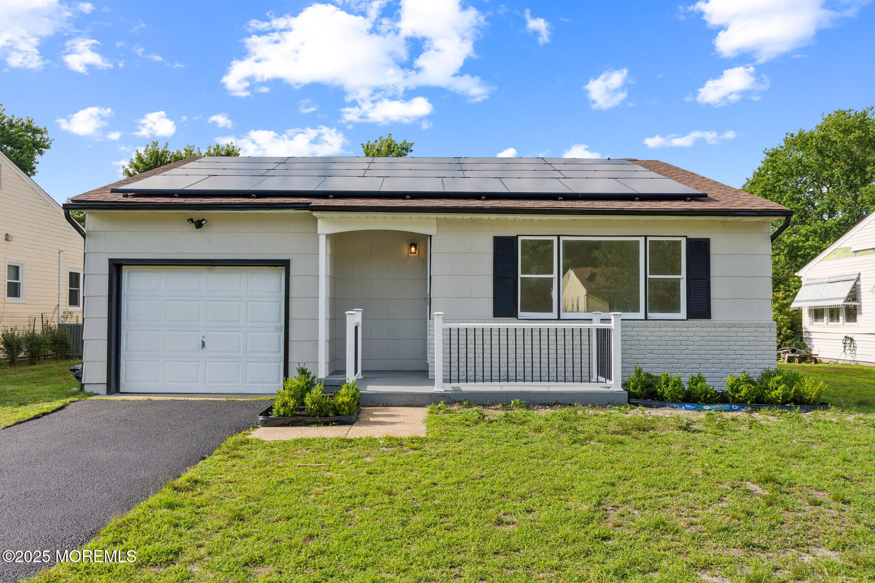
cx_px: 438
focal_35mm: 30
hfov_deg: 61.9
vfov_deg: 43.6
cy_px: 292
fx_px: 729
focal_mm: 20
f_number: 11
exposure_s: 1/125
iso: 250
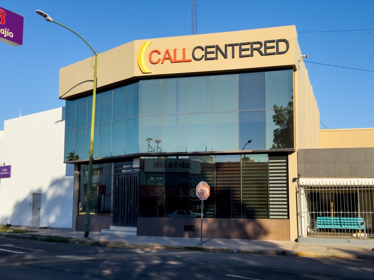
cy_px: 140
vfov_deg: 30.3
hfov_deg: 39.7
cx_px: 187
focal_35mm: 48
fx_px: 519
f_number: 1.8
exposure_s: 1/4000
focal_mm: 6.86
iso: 64
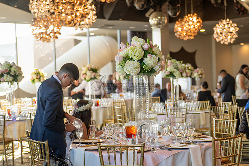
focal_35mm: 64
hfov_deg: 31.1
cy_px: 91
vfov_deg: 21.2
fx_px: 445
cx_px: 158
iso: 500
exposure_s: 1/200
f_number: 2.8
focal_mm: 50
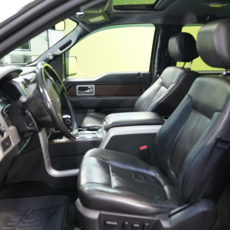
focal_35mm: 37
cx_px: 113
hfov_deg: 44.9
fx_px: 278
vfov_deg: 44.9
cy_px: 115
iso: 1600
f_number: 4
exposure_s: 1/30
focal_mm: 29
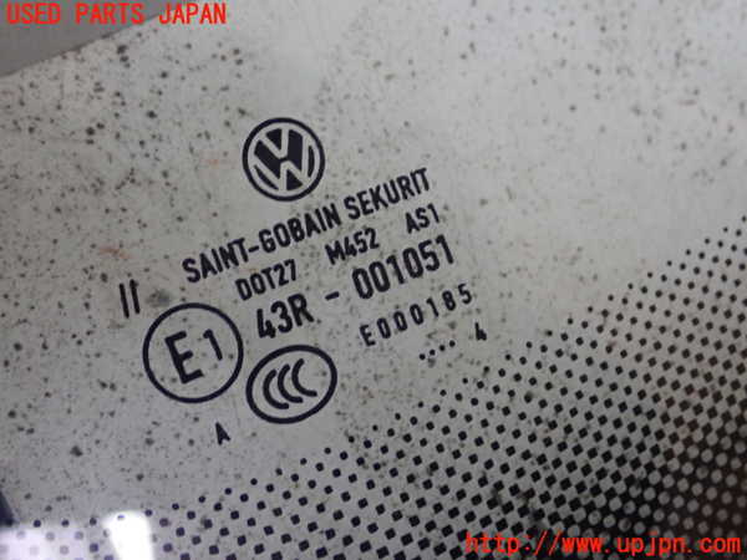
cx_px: 374
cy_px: 280
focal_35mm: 53
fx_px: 1144
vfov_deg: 27.5
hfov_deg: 36.2
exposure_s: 1/40
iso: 800
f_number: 3.4
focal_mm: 9.61
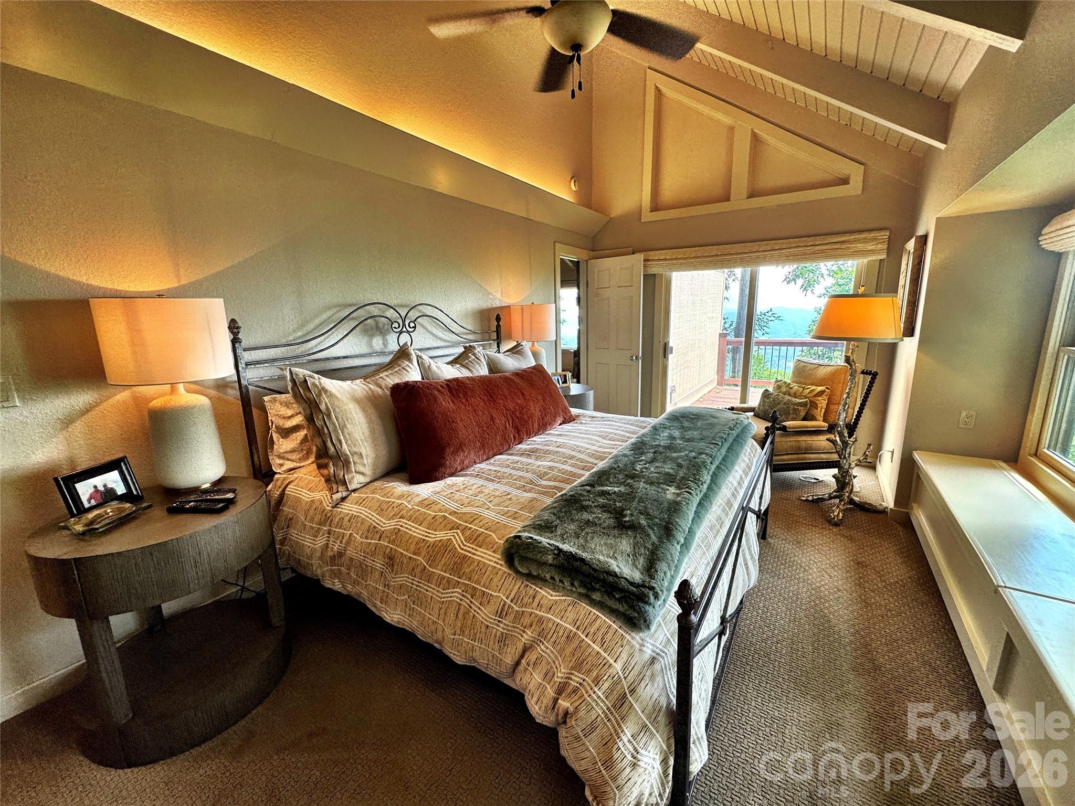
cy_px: 403
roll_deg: +0.9
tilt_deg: -12.2
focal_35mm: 14
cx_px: 538
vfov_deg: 85.7
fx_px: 435
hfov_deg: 102.1
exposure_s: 1/120
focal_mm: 2.22
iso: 200
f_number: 2.2
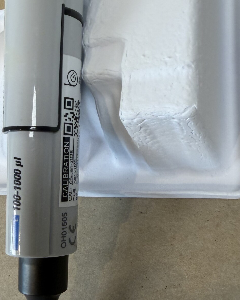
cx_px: 88
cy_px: 180
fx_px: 364
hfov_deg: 36.3
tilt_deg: -50.0
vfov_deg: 44.6
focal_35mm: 41
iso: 100
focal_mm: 2.22
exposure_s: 1/120
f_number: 2.2
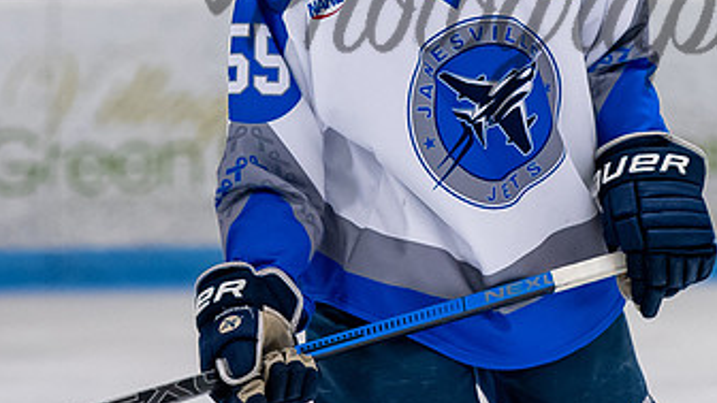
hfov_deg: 3.9
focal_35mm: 547
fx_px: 10400
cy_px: -74
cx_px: 414
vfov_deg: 2.2
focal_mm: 160
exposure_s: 1/800
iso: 2000
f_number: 3.2
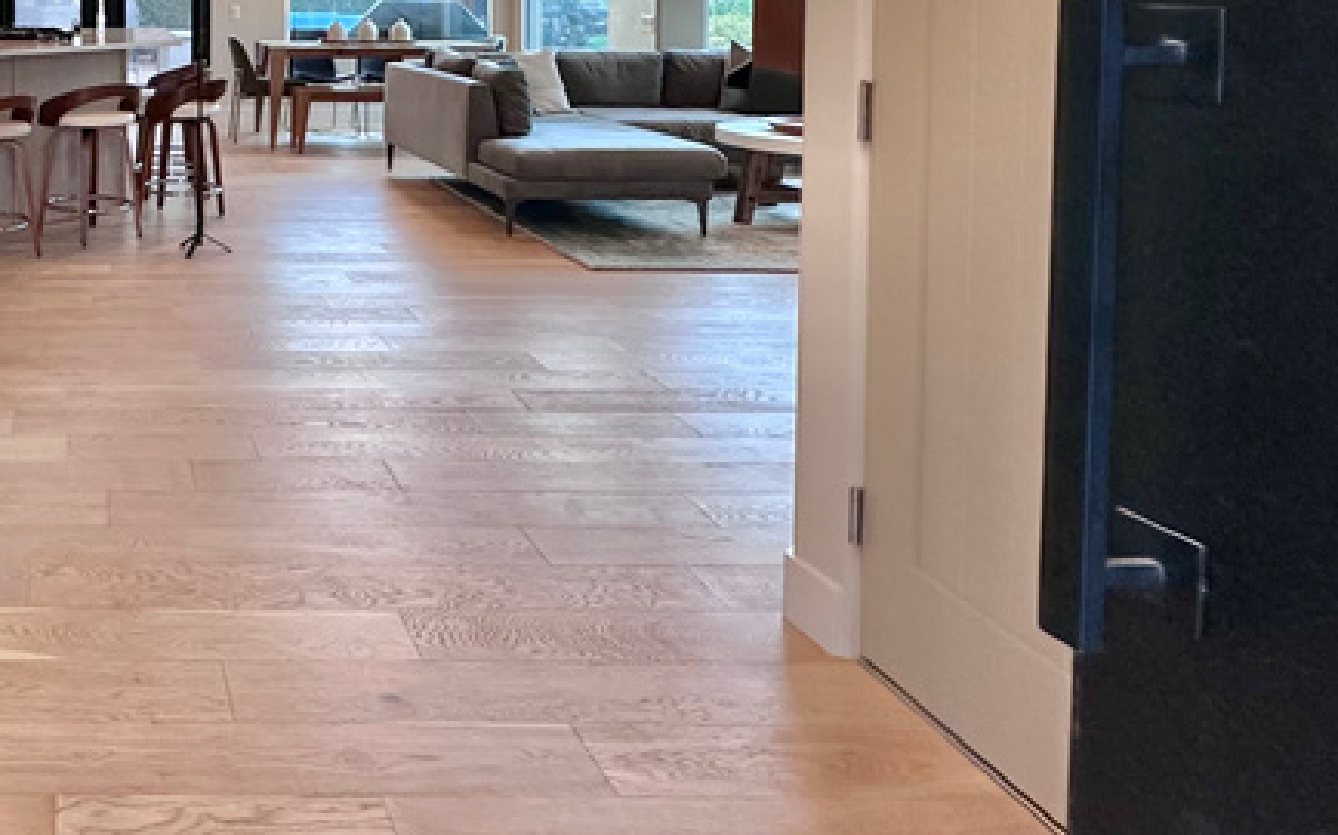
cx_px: 68
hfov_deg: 47.9
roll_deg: -0.1
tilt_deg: -2.5
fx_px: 1276
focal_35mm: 35
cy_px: 34
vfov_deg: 33.7
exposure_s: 1/120
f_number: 2.2
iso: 250
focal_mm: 2.22
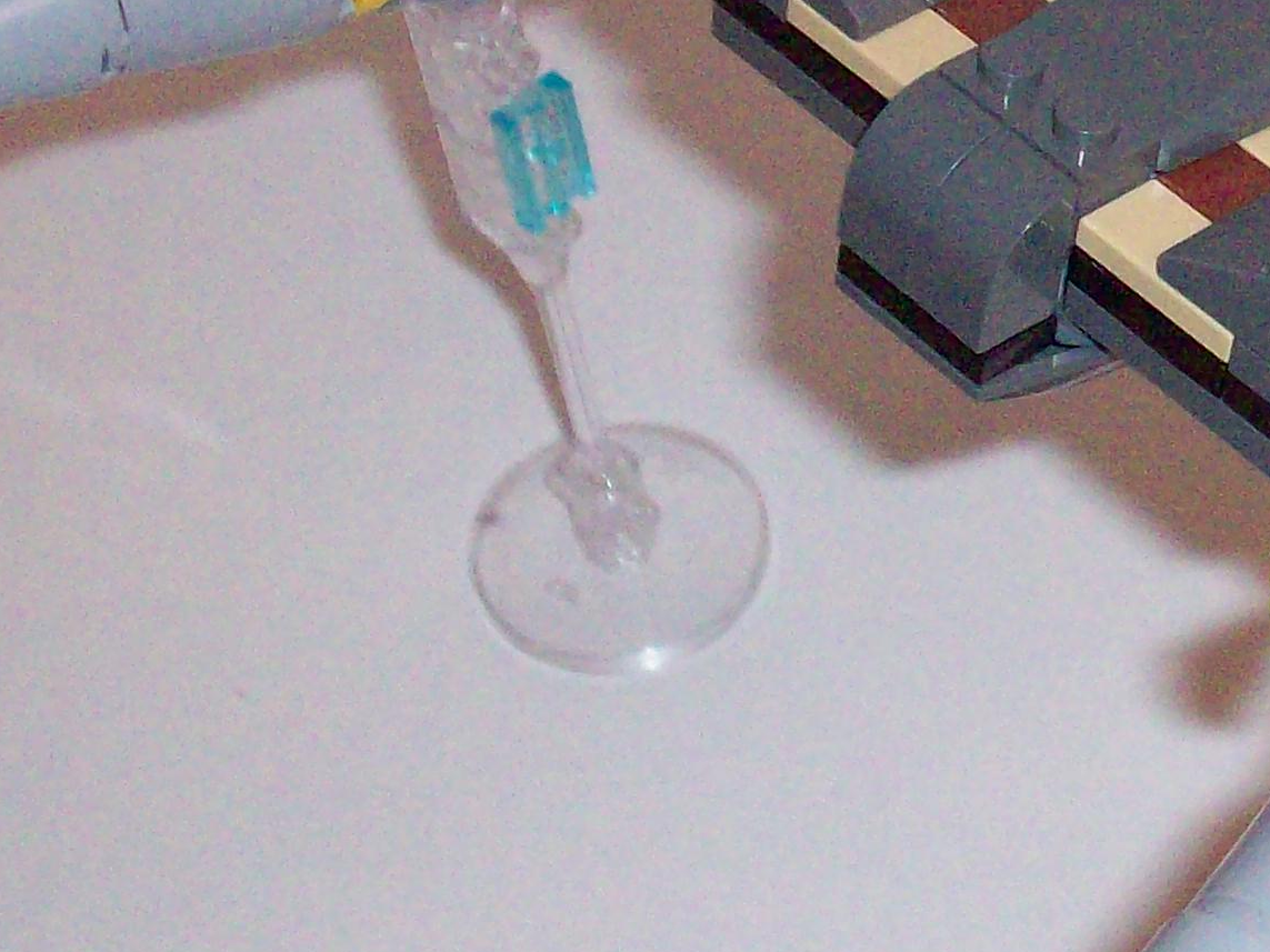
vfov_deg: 12.0
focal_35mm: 123
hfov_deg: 15.4
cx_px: 1517
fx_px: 4512
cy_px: 222
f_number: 3.1
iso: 400
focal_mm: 7.6
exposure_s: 1/144
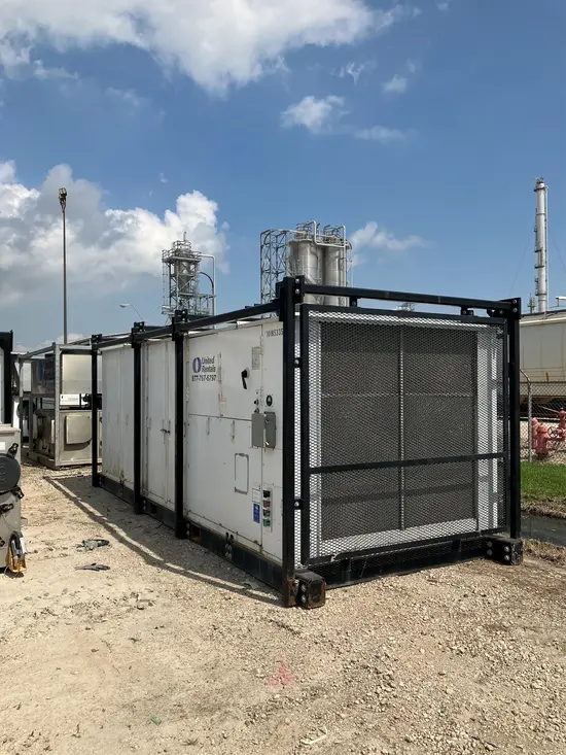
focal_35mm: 28
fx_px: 610
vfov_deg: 63.4
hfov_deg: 49.8
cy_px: 378
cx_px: 283
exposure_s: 1/3205
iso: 32
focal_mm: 3.99
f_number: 1.8
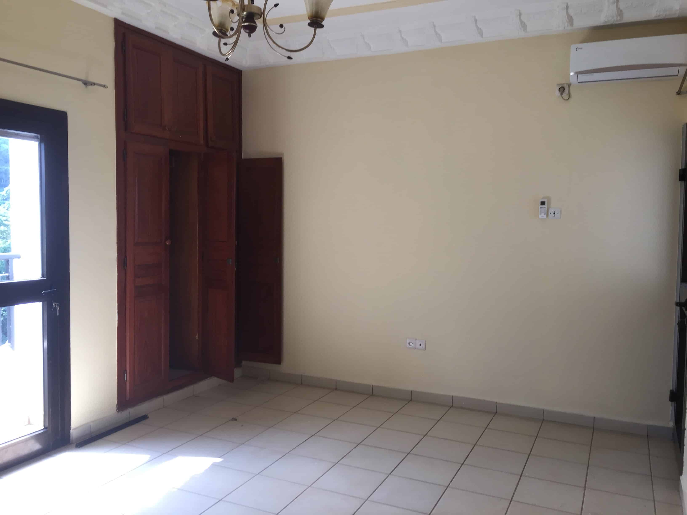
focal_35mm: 29
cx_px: 344
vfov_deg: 48.2
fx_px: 576
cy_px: 258
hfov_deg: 61.7
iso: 40
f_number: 2.2
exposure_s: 1/50
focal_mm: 4.2
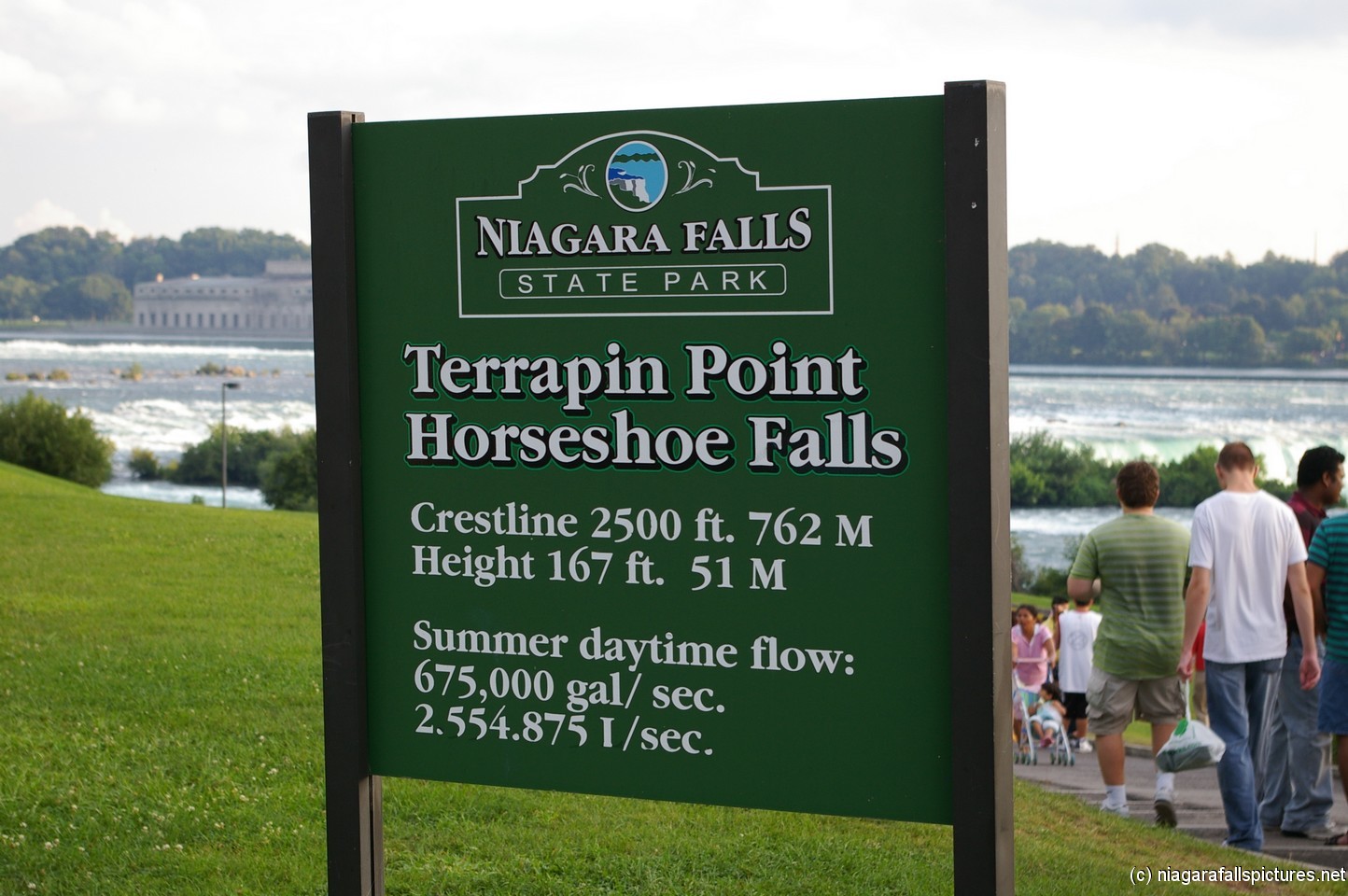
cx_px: 674
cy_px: 448
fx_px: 2525
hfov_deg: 29.9
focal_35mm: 68
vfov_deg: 20.1
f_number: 6.7
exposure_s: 1/125
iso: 200
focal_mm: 45
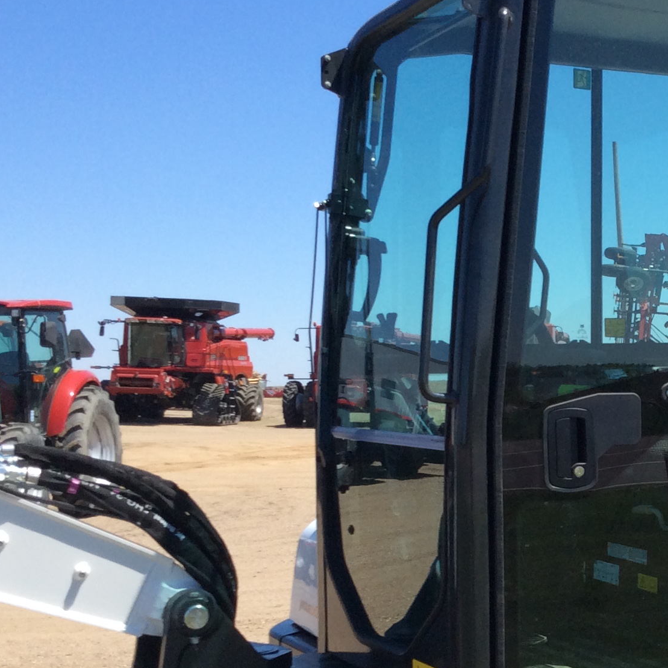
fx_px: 1441
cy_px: 434
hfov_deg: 24.9
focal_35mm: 66
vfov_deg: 26.0
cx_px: 662
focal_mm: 3.3
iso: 32
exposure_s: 1/1079
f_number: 2.4
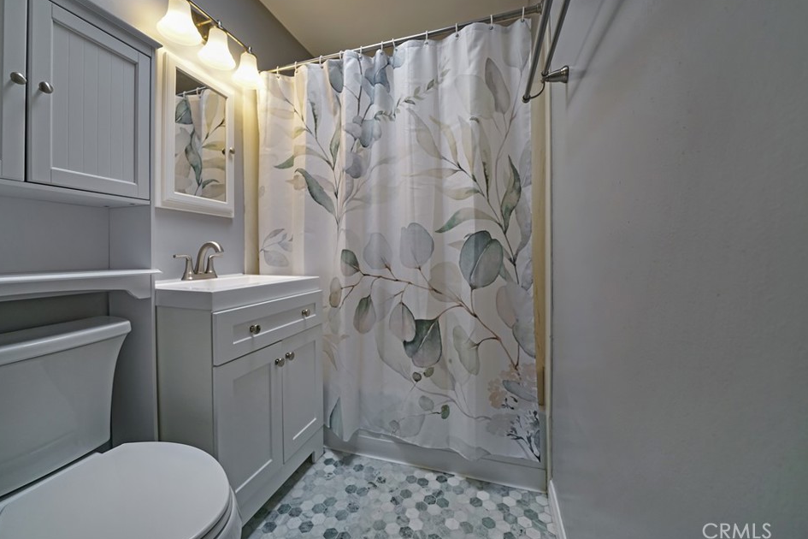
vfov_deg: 85.3
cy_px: 252
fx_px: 292
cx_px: 415
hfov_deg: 108.3
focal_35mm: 13
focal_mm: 12
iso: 640
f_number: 4
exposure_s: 1/160
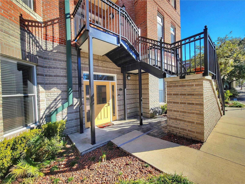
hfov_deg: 106.2
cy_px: 92
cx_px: 122
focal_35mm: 13
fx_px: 92
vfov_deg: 89.9
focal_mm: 2.2
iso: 50
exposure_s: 1/1000
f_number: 2.2
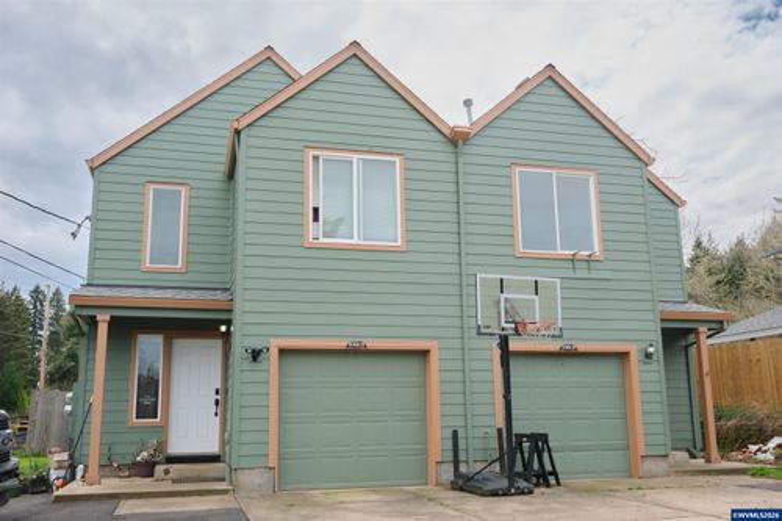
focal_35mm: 32
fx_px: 695
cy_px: 260
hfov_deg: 58.7
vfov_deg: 41.1
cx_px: 391
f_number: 6.4
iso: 125
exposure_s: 1/320
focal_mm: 21.2
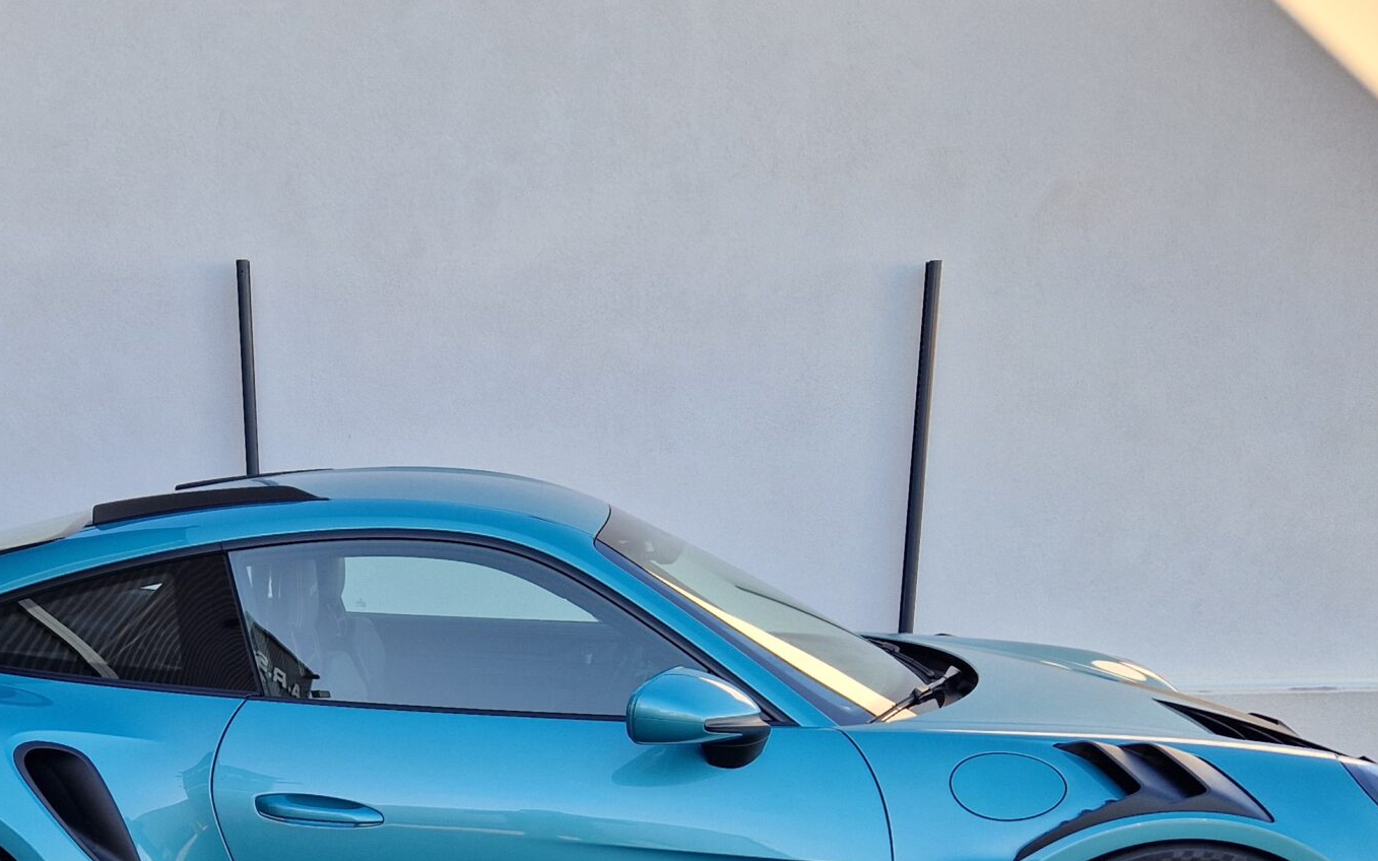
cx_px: 458
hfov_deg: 42.9
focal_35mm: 46
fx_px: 1727
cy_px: 936
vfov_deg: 26.0
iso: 50
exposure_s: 1/317
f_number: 1.8
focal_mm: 5.4
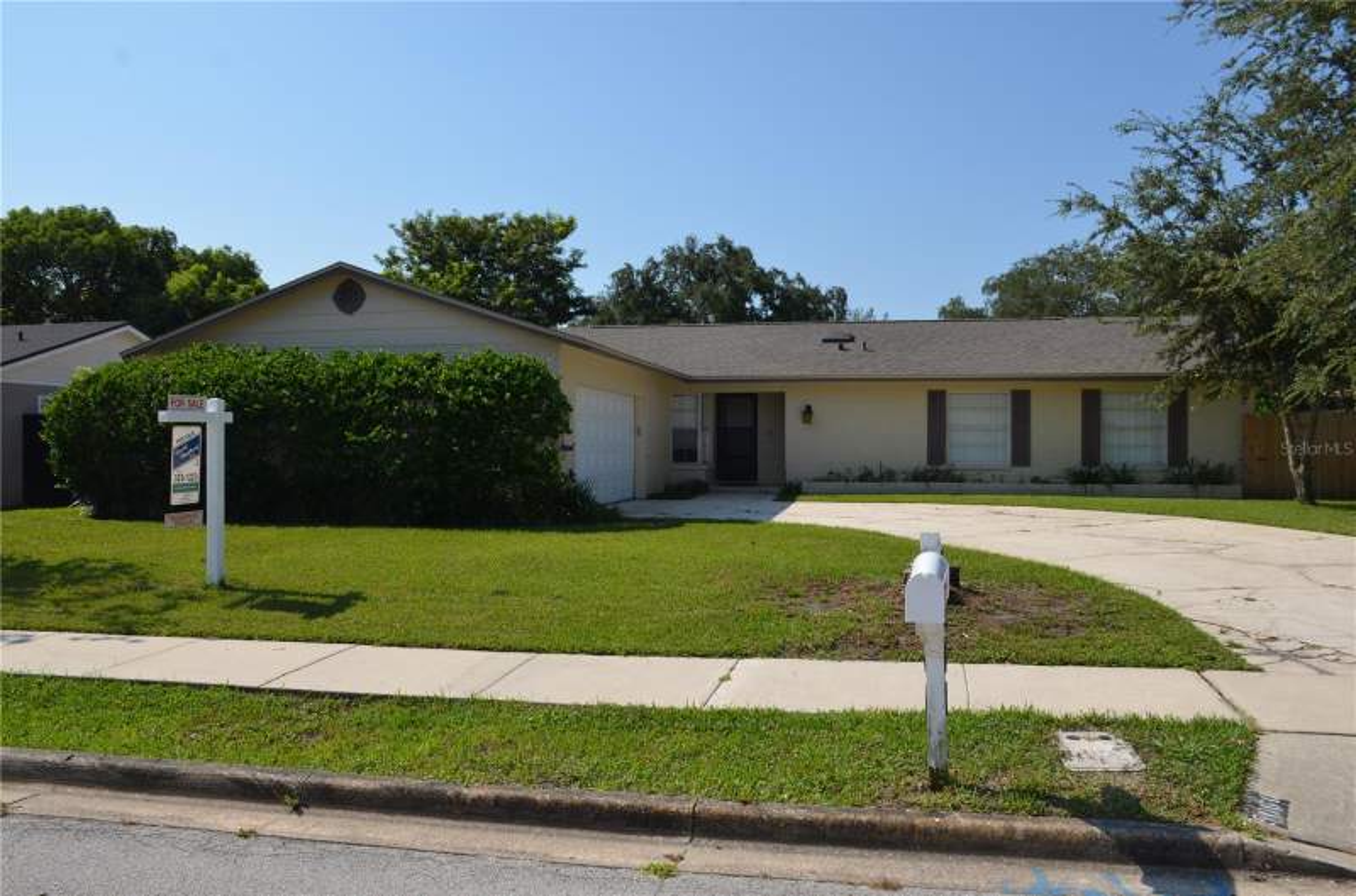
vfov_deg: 43.4
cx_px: 678
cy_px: 448
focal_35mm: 30
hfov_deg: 62.1
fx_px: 1127
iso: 100
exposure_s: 1/250
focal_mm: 20
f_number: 8
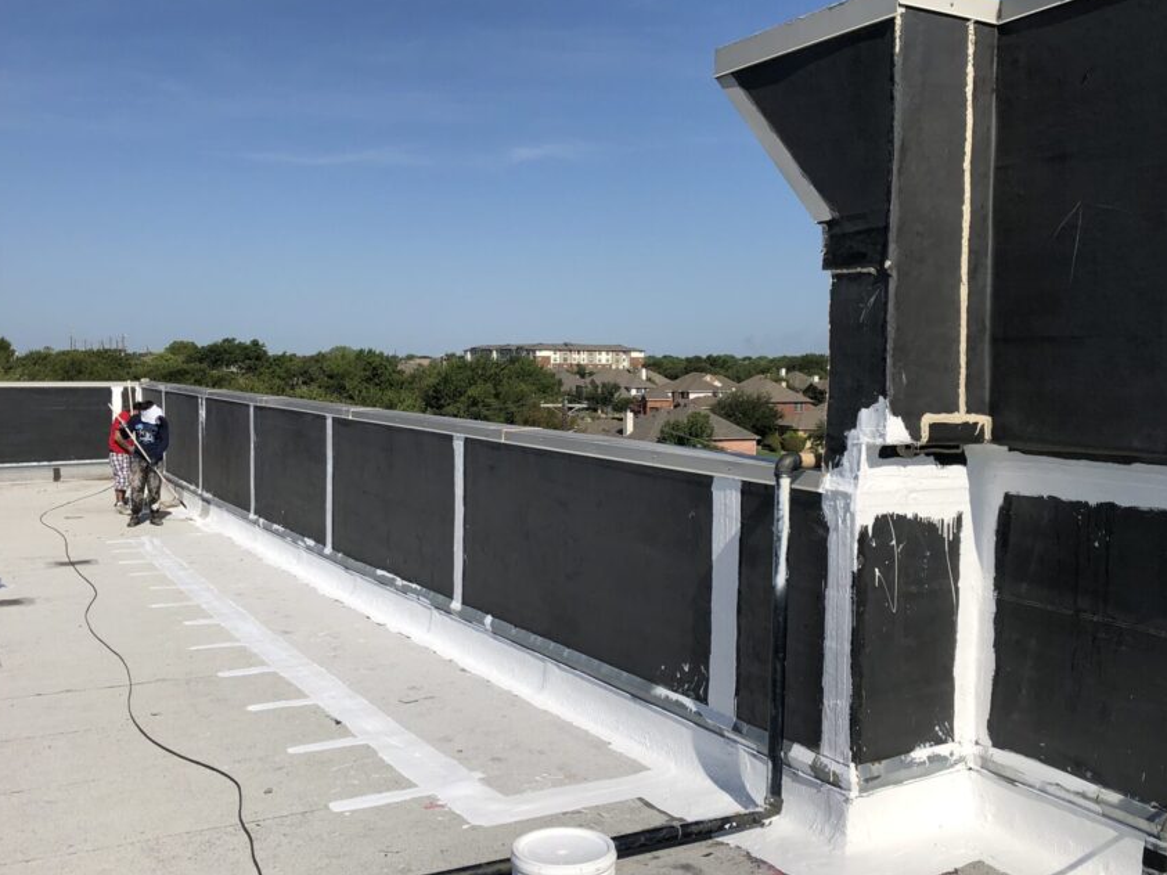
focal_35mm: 34
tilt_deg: -3.3
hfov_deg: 54.0
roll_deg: -0.3
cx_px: 562
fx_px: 1146
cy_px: 455
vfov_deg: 41.8
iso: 25
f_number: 1.8
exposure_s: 1/4367
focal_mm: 4
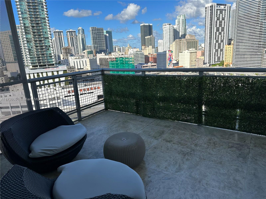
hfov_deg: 71.6
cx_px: 133
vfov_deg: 56.8
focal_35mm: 24
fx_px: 184
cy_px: 100
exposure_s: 1/2469
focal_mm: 6.86
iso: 80
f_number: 1.78
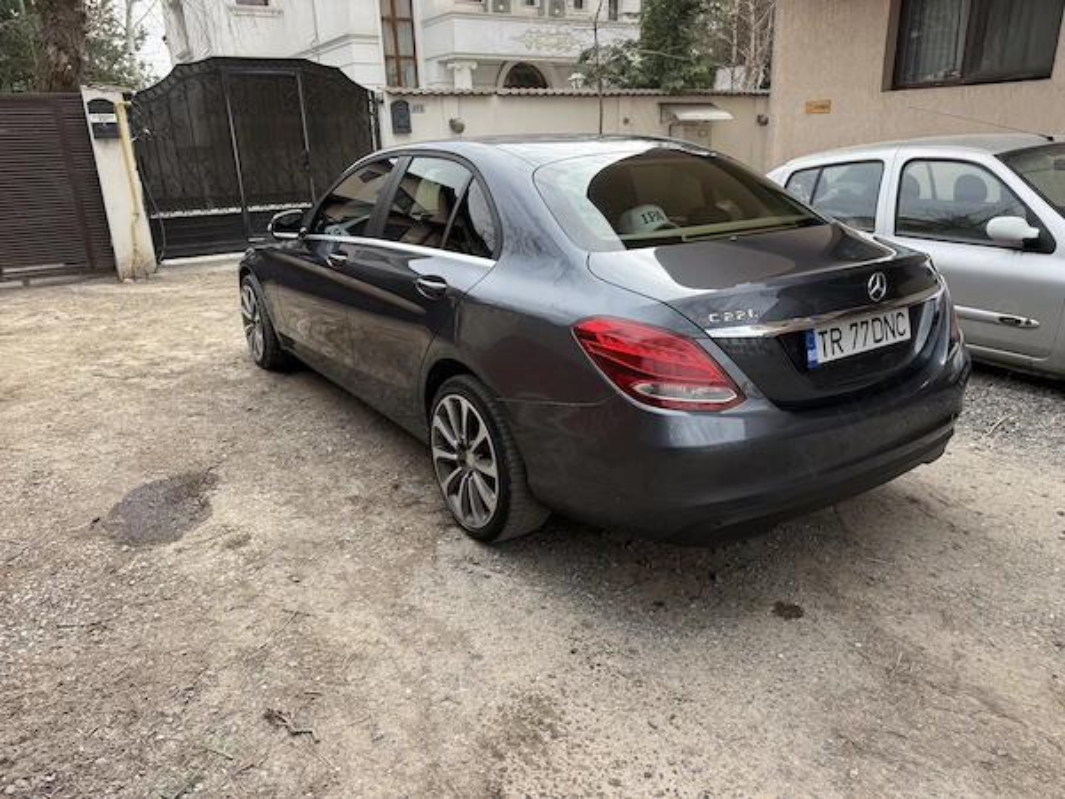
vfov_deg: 56.8
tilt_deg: -19.0
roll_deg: +1.9
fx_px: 738
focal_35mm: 24
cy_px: 400
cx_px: 532
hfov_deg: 71.6
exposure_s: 1/1464
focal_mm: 6.76
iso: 100
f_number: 1.78
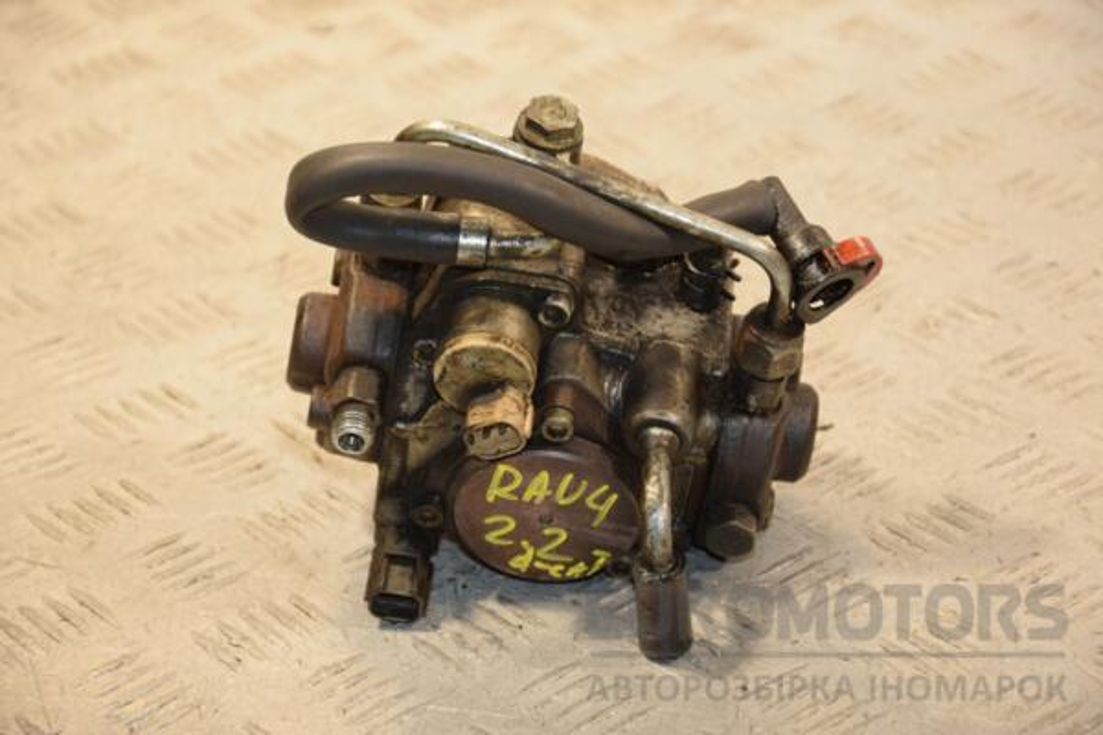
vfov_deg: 10.8
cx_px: 552
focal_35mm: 128
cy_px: 368
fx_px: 3906
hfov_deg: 16.1
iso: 800
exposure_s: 1/200
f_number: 5.6
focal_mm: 85
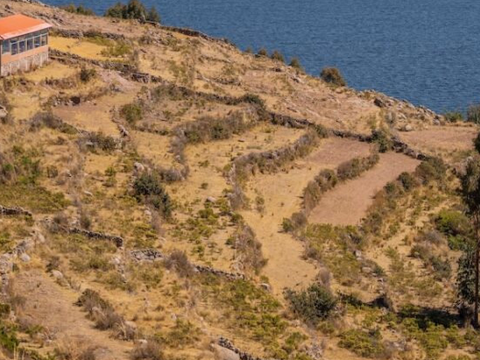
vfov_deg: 12.8
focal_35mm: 115
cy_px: 56
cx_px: 231
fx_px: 1600
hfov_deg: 17.1
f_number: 2.8
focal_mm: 59.2
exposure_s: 1/2500
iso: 100
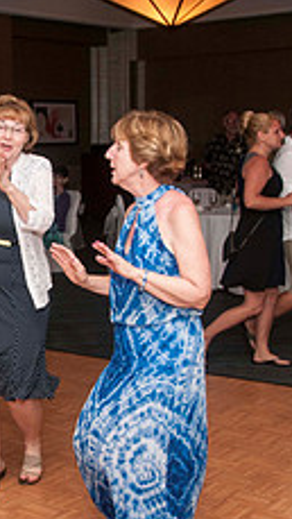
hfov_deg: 17.3
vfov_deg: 31.0
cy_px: 270
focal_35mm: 68
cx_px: -15
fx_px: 935
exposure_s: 1/60
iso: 800
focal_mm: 22
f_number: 5.6
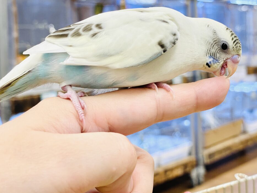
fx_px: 498
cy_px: 80
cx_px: 157
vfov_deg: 21.9
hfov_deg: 28.9
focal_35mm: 67
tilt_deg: -4.0
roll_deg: +2.3
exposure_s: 1/99
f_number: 2
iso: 80
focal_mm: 6
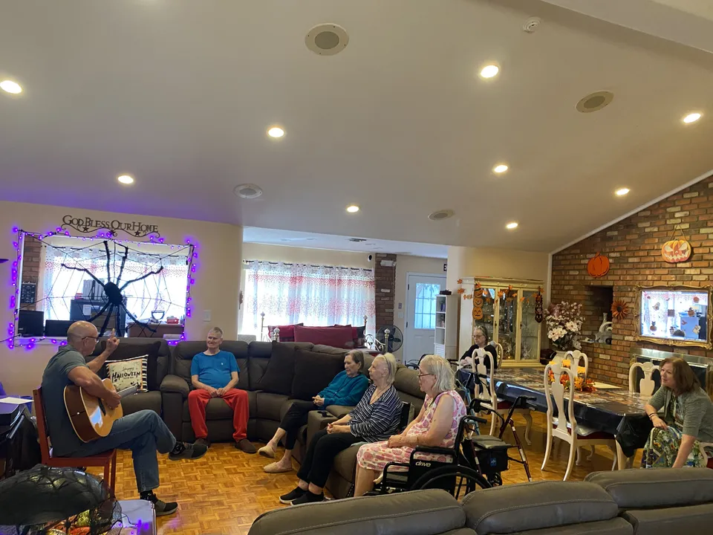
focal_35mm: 26
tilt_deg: +1.5
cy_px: 268
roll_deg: -3.5
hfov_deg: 67.3
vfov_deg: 53.1
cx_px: 356
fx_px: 536
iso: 320
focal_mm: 4.2
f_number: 1.8
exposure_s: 1/60
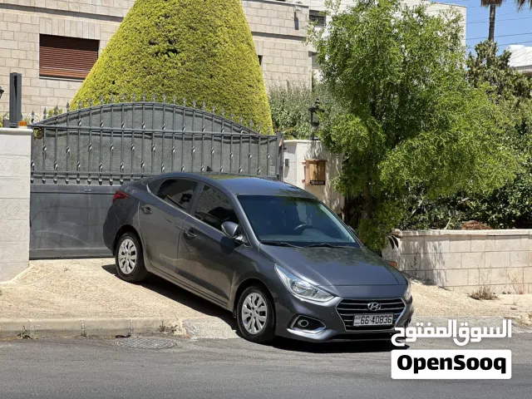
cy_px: 200
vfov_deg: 19.1
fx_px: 1183
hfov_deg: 25.3
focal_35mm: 77
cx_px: 266
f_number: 2.8
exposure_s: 1/525
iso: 32
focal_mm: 9
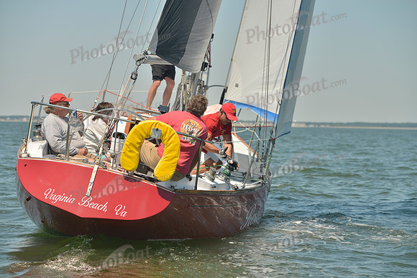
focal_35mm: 120
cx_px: 208
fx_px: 1390
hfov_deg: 17.1
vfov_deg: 11.4
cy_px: 139
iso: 200
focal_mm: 120
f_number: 6.3
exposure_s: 1/640
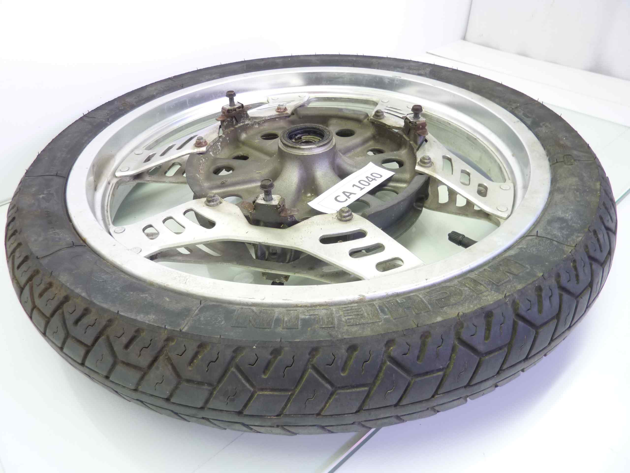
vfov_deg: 54.9
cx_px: 315
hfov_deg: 69.4
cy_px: 236
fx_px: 455
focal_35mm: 25
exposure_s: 1/15
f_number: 3.3
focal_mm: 4.1
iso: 125
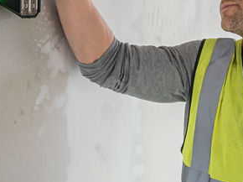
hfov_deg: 24.7
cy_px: 28
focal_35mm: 78
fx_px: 549
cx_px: 182
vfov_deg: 18.6
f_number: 7.1
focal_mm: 29.5
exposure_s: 1/160
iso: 1250
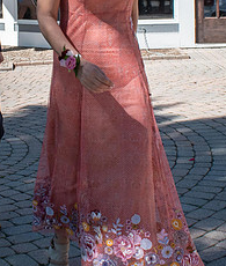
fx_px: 751
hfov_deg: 17.0
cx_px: 54
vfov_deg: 19.8
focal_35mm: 93
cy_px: 29
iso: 200
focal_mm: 18
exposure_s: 1/400
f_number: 10
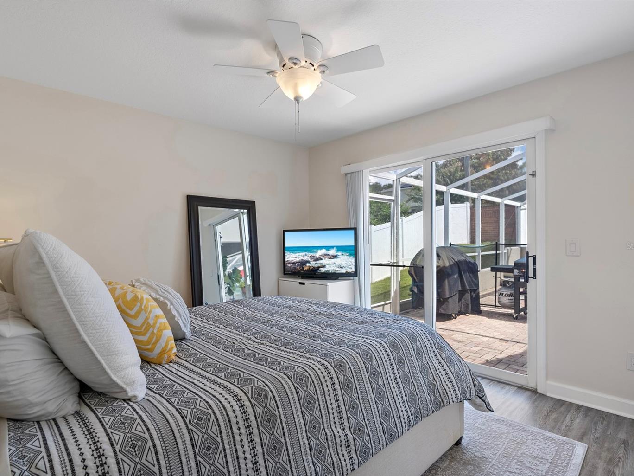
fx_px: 330
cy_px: 245
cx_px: 297
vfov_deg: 71.6
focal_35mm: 18
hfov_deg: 87.6
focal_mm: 16
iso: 400
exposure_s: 1/4
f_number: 8
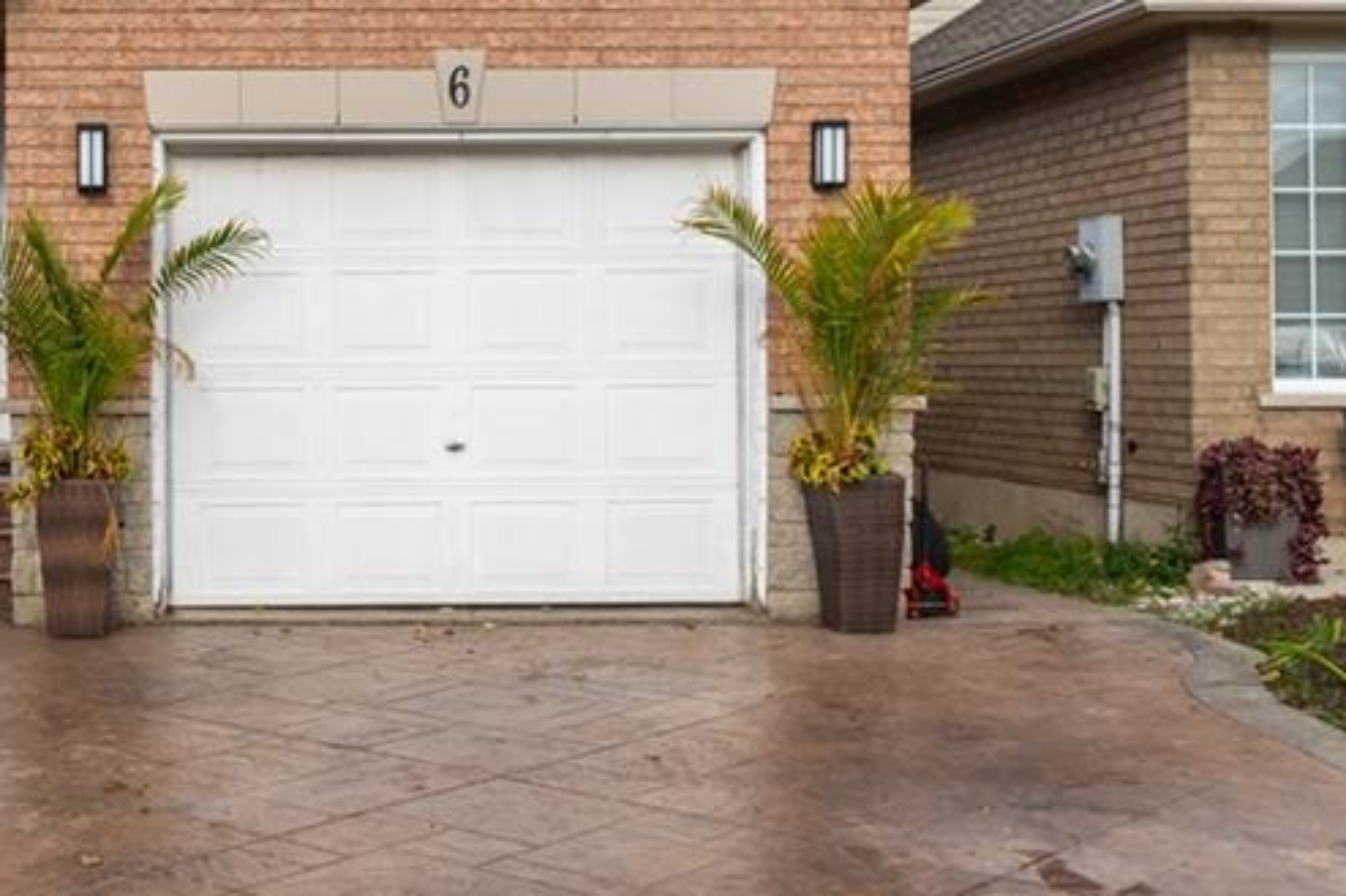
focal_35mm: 58
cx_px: 191
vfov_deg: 23.3
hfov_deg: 33.1
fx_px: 2168
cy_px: 319
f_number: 3.5
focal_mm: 28
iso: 800
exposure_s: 1/500
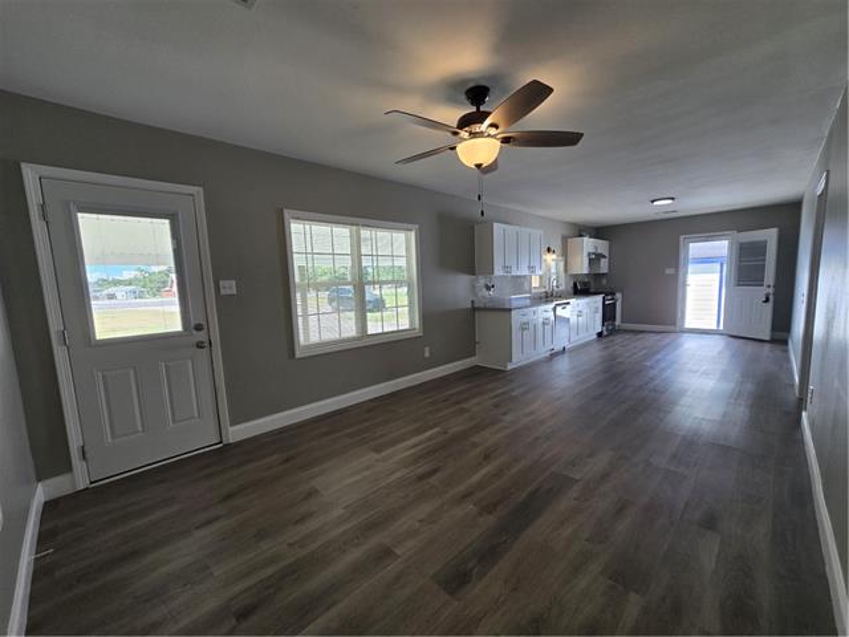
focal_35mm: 13
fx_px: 319
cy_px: 318
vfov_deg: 89.9
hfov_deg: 106.2
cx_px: 424
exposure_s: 1/120
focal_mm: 2.2
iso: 80
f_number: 2.2
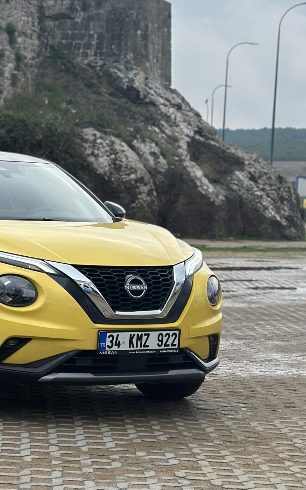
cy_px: 185
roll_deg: -2.2
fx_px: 1255
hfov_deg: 13.6
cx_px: -32
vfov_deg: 22.0
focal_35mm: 94
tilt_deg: -0.2
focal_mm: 6.86
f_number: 1.78
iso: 80
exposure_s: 1/2304
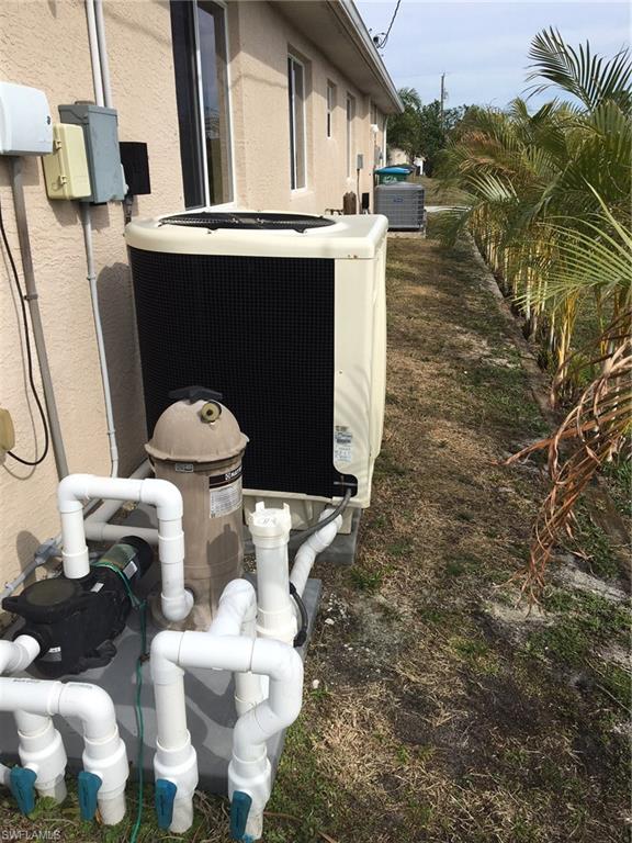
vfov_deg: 61.7
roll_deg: +2.1
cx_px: 316
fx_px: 706
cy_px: 422
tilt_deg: -18.3
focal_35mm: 29
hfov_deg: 48.2
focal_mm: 4.15
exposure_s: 1/1972
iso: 25
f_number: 2.2
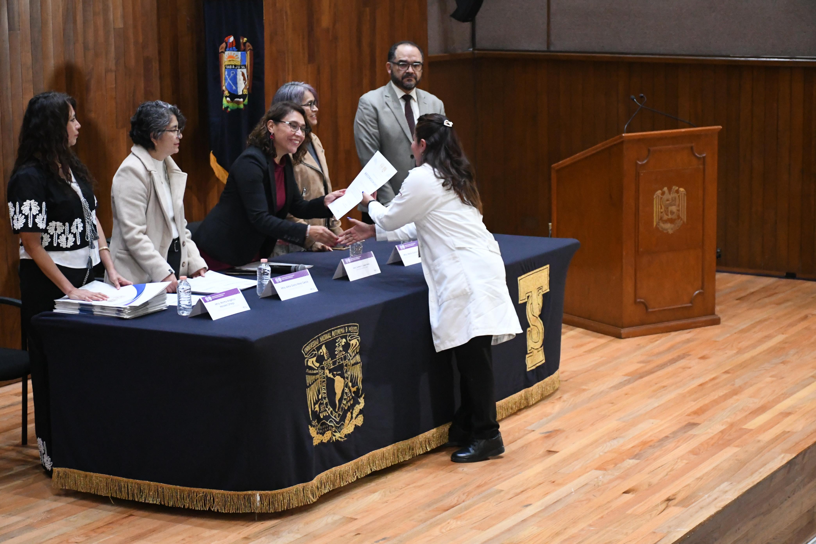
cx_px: 408
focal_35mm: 78
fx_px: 1768
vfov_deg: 17.5
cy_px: 272
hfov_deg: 26.0
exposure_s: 1/100
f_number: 4.8
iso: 8000
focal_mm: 52
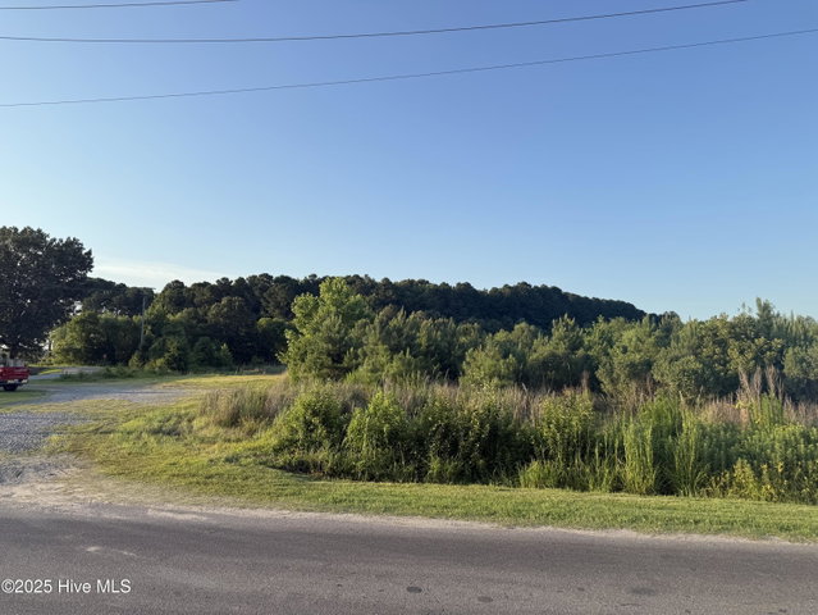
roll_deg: -0.2
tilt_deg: +5.9
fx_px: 567
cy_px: 308
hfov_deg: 71.6
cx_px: 409
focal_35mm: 24
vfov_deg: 56.9
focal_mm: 6.76
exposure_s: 1/2232
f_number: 1.78
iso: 80
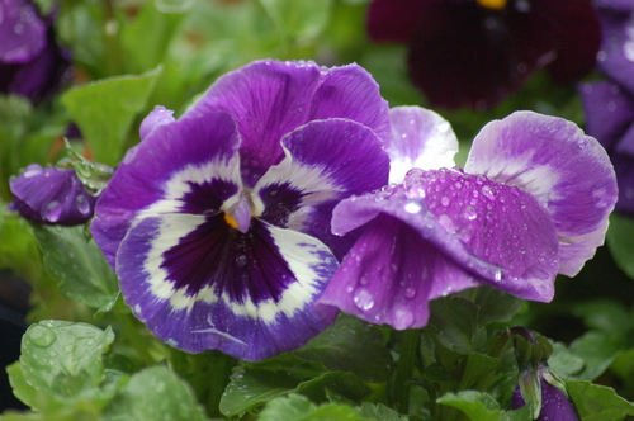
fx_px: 5804
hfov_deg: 6.3
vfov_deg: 4.2
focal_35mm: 330
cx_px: 317
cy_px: 210
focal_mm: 220
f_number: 5.3
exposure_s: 1/320
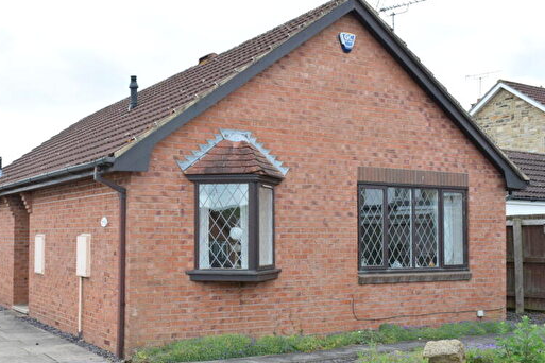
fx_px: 681
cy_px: 212
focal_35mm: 45
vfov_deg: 29.8
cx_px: 186
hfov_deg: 43.1
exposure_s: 1/125
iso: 800
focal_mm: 22
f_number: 13
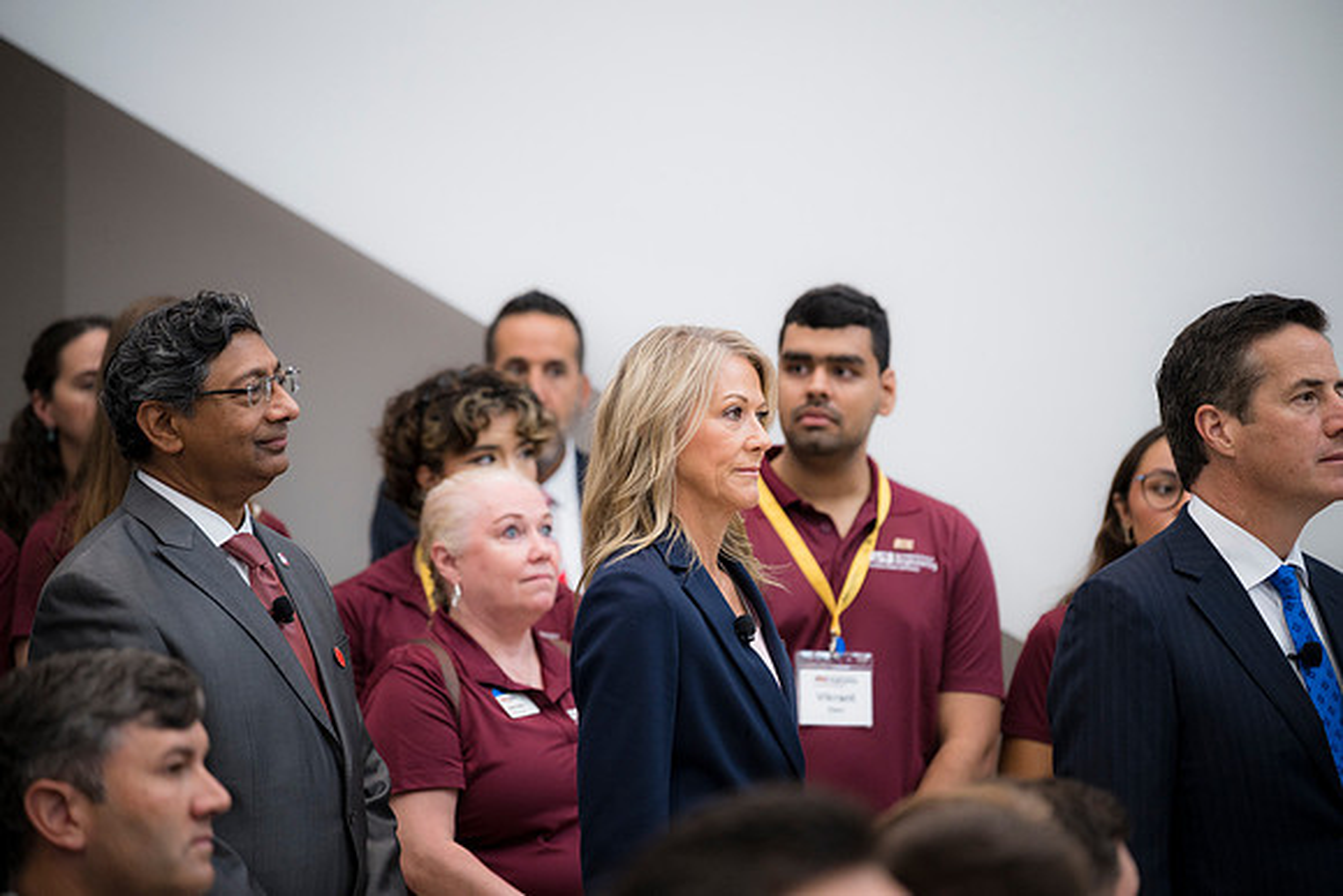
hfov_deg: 13.7
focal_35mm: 150
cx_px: 672
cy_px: 448
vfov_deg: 9.2
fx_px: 5597
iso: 560
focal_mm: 150
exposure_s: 1/200
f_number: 2.8
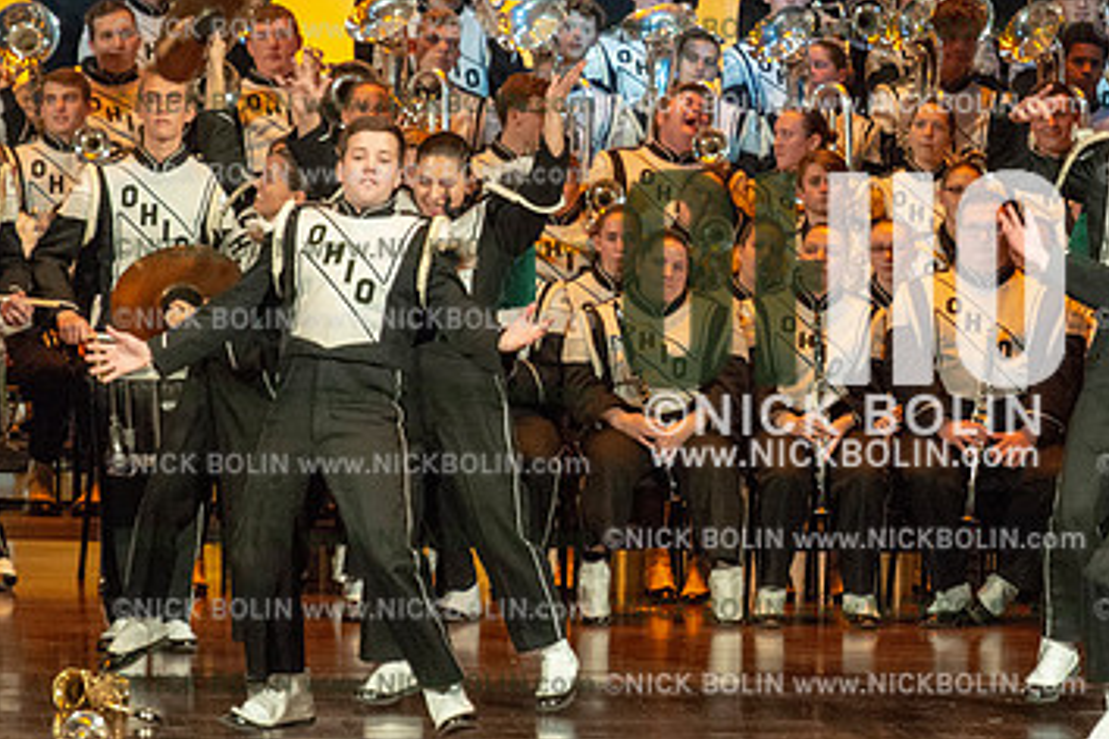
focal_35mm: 344
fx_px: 10596
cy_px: 319
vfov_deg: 4.0
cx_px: 843
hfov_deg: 6.0
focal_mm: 210
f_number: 5.6
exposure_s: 1/320
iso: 8000
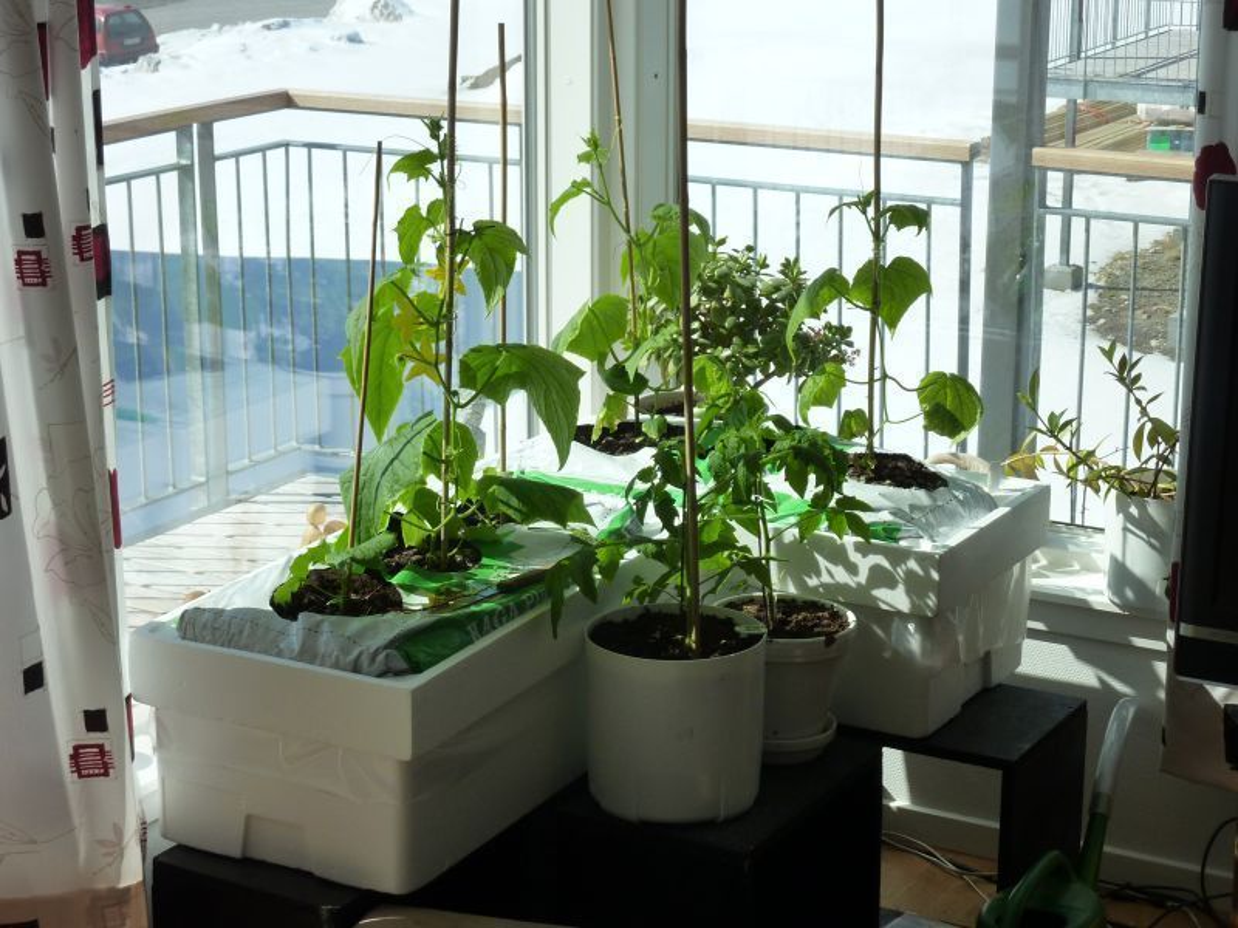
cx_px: 619
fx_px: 2790
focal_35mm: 78
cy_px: 464
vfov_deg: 18.9
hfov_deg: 25.0
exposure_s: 1/500
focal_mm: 12.8
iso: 125
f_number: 5
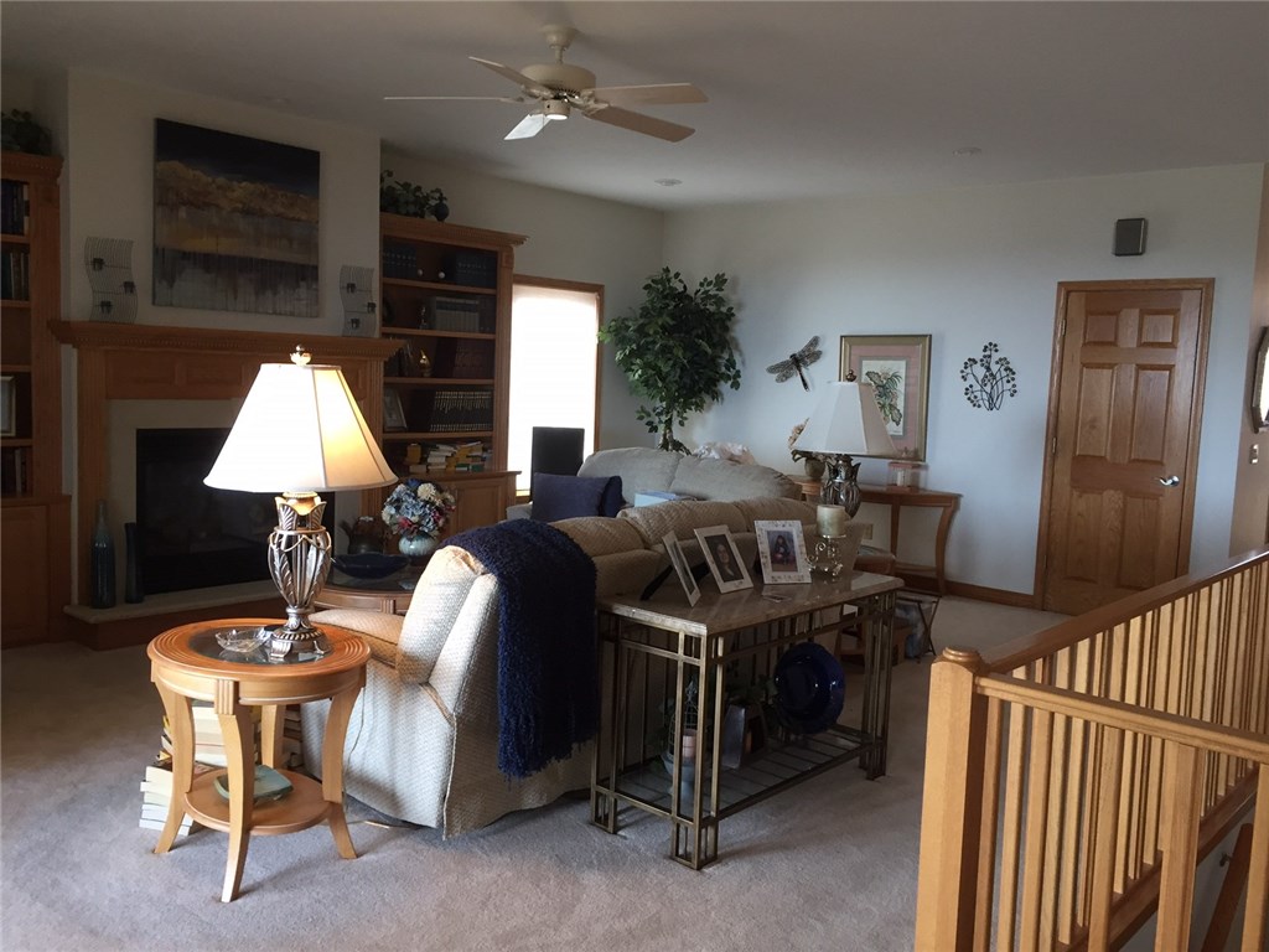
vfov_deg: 48.2
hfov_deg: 61.7
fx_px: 1063
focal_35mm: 29
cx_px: 634
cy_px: 476
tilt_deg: -5.3
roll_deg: -3.2
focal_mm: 4.15
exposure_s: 1/30
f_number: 2.2
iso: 80
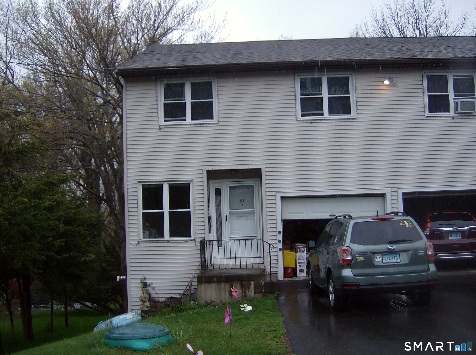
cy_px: 178
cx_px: 238
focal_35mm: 36
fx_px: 494
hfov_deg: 51.5
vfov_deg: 39.5
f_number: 2.8
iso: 100
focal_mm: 6
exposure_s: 1/433
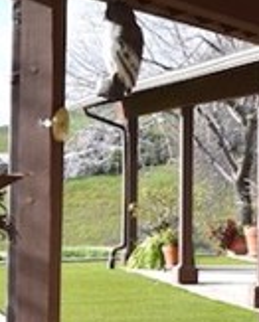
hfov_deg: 9.5
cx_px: -97
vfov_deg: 12.0
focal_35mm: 159
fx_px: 1519
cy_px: 279
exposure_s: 1/320
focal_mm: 18
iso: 200
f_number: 9
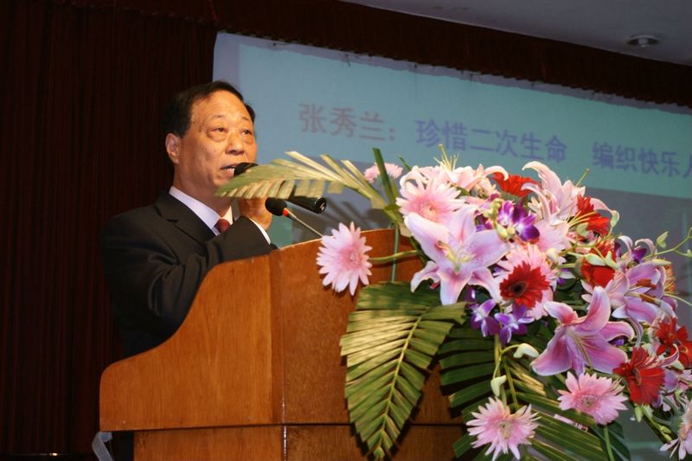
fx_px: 1297
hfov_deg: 29.9
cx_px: 346
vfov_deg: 20.2
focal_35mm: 68
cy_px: 230
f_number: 5.6
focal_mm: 45
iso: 1000
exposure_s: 1/125
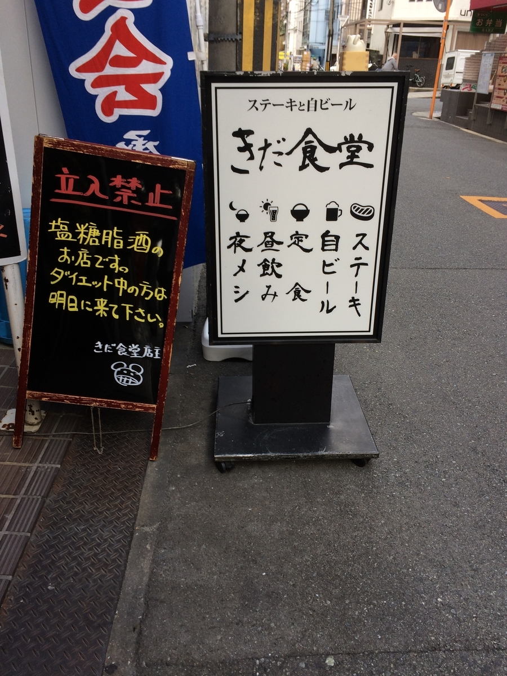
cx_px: 254
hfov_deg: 48.2
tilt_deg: -25.9
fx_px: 566
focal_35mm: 29
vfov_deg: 61.7
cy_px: 338
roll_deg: -0.2
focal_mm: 4.15
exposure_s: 1/120
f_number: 2.2
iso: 32
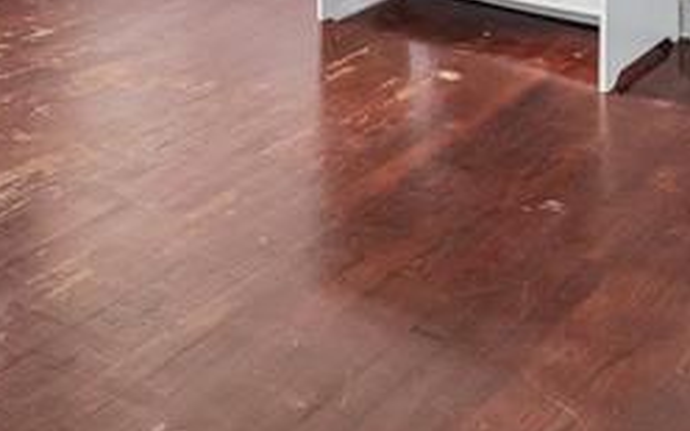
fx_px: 1899
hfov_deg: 20.5
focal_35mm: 101
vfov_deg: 11.8
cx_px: 186
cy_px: -373
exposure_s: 1/125
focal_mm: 24
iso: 2500
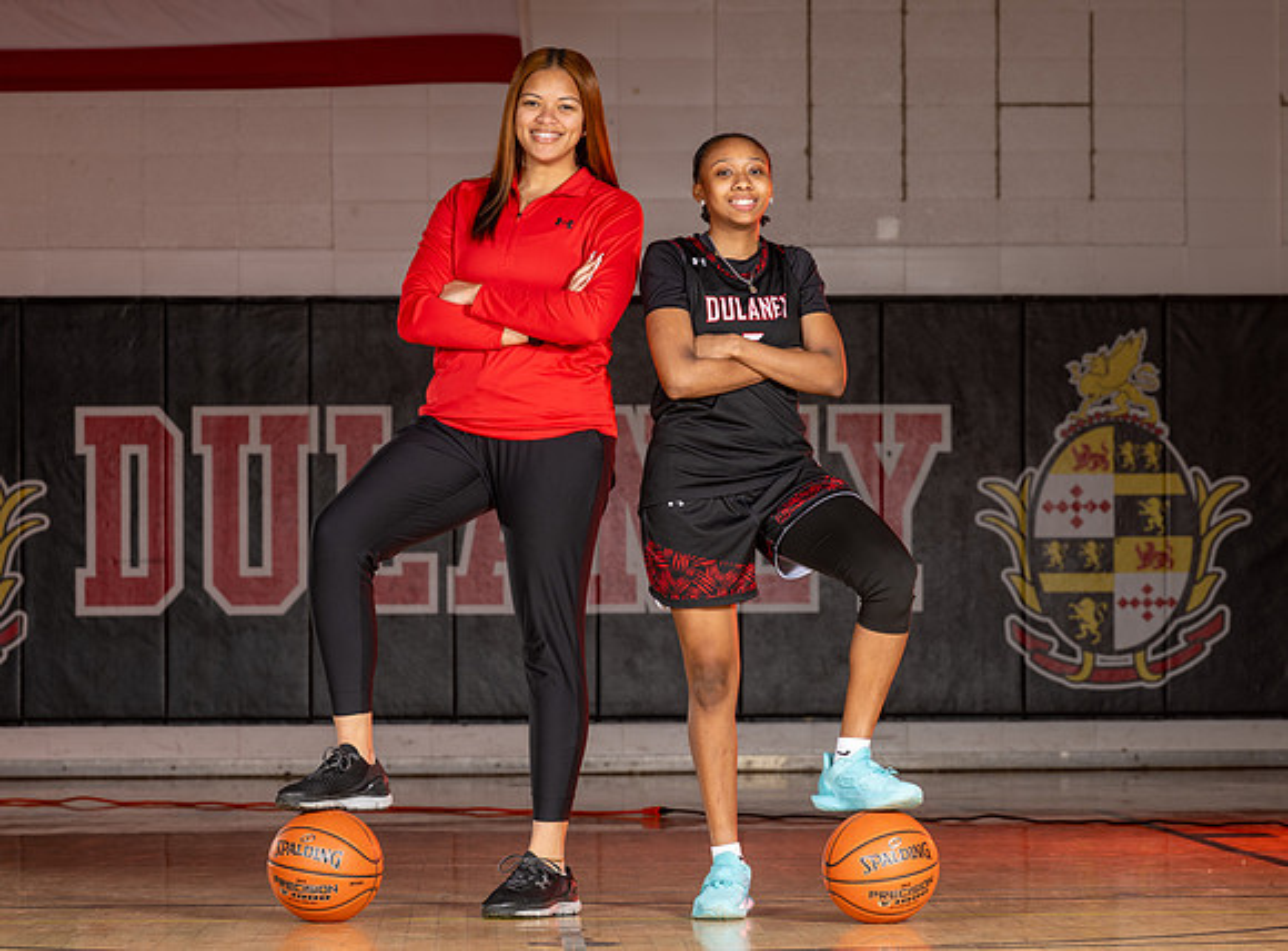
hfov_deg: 14.1
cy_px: 467
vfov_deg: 10.4
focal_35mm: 141
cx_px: 768
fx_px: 5218
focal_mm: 110
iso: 80
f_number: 6.3
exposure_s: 1/125
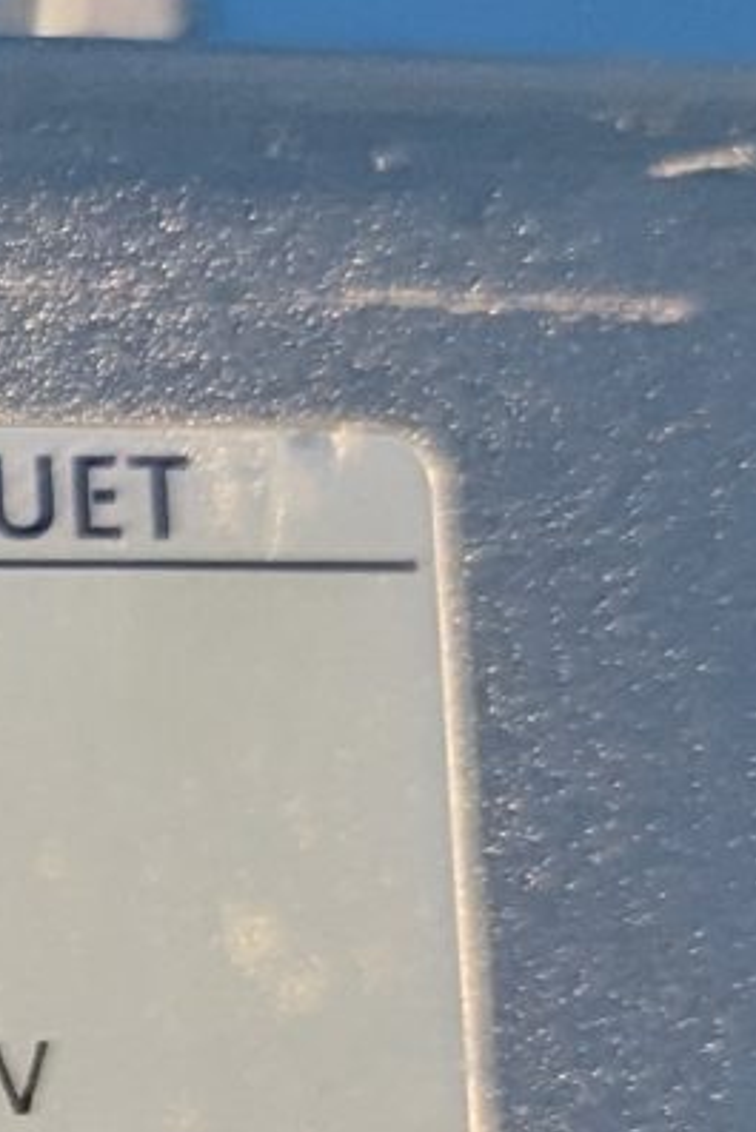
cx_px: -1115
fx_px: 5067
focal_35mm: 161
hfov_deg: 7.9
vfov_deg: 12.6
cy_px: 1098
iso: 77
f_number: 1.85
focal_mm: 6.81
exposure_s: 1/100
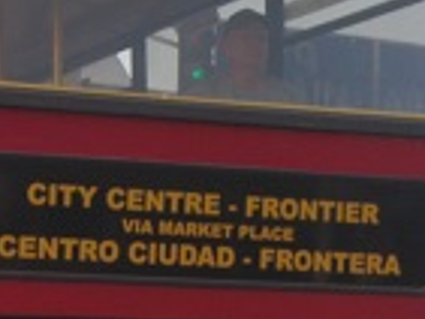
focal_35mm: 218
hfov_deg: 9.1
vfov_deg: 6.8
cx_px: 283
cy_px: 331
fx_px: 2679
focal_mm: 11.45
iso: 80
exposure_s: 1/400
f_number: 4.5
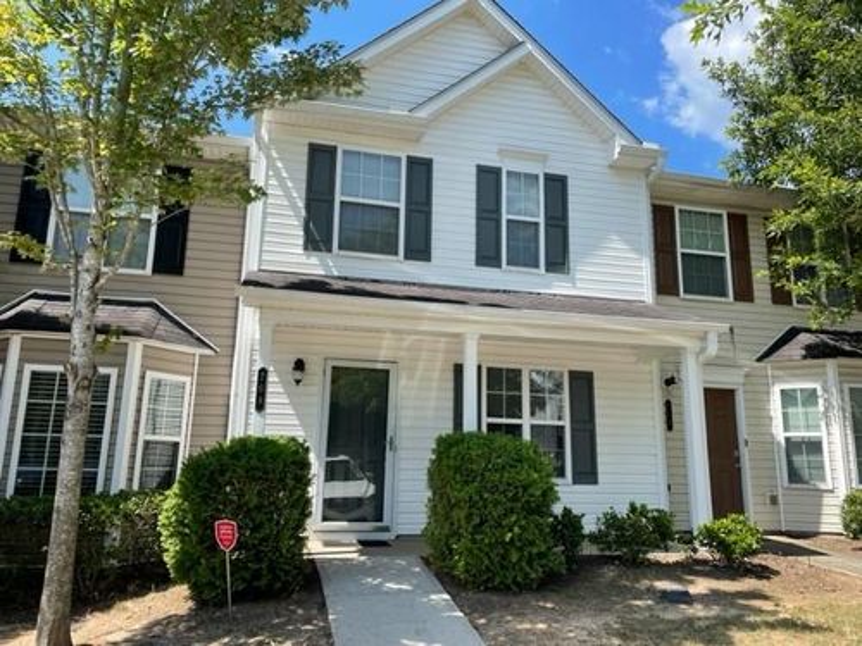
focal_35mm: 26
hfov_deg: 67.3
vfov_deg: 53.1
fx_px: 647
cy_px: 323
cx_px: 431
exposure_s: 1/1887
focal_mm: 4.2
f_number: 1.6
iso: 32
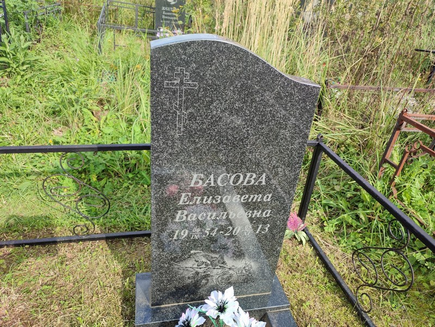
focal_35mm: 25
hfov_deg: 69.4
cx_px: 218
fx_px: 314
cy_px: 164
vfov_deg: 54.9
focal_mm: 6.04
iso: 50
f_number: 1.9
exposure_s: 1/215
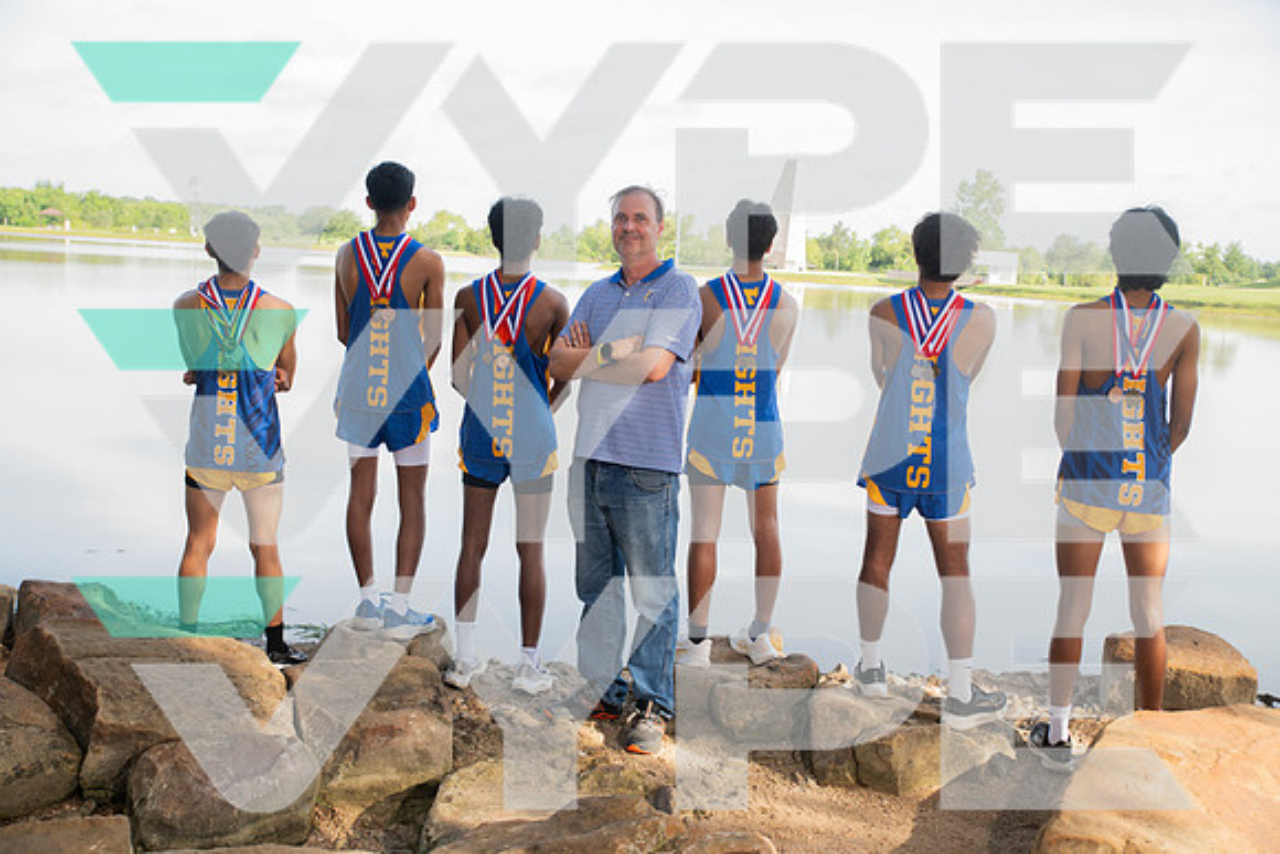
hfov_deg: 54.4
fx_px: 1245
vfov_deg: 37.9
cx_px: 640
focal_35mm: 35
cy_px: 427
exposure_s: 1/320
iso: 250
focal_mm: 35
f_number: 4.5
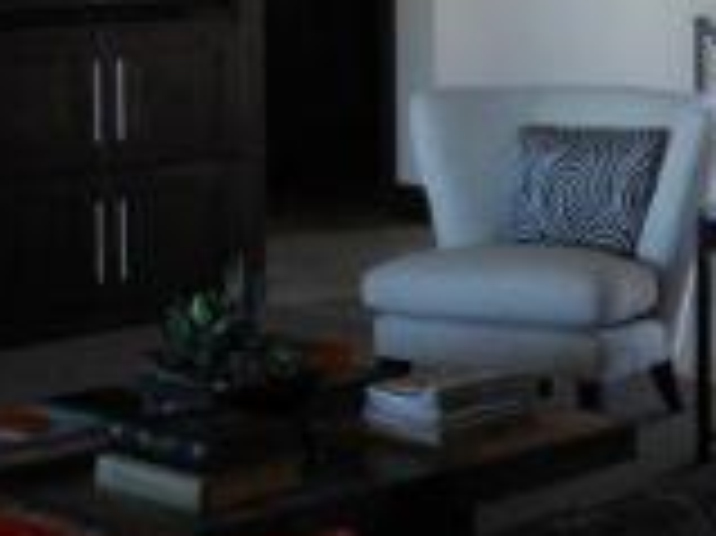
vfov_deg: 13.0
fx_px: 2336
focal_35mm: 113
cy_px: 104
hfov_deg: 16.5
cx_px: 914
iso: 250
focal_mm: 5
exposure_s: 1/30
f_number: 3.7
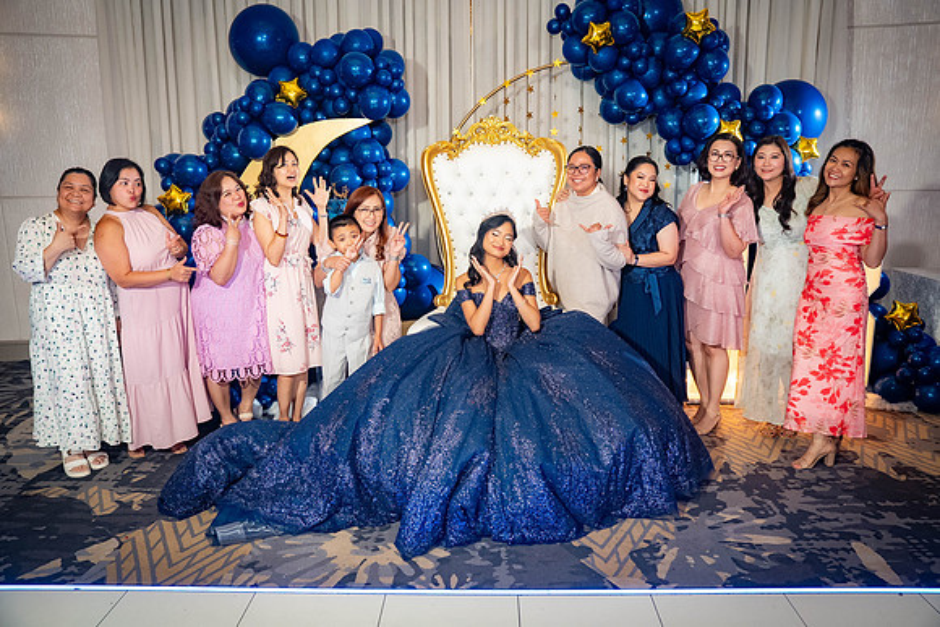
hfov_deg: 67.4
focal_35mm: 27
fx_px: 705
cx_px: 470
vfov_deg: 48.0
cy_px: 314
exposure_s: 1/160
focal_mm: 27
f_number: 3.5
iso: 1250
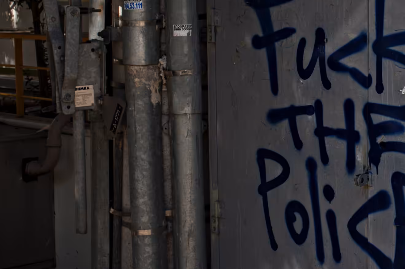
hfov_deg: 17.7
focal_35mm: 113
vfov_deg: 12.1
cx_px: 398
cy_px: 93
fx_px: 1270
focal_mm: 35
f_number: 8
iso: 250
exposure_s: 1/800
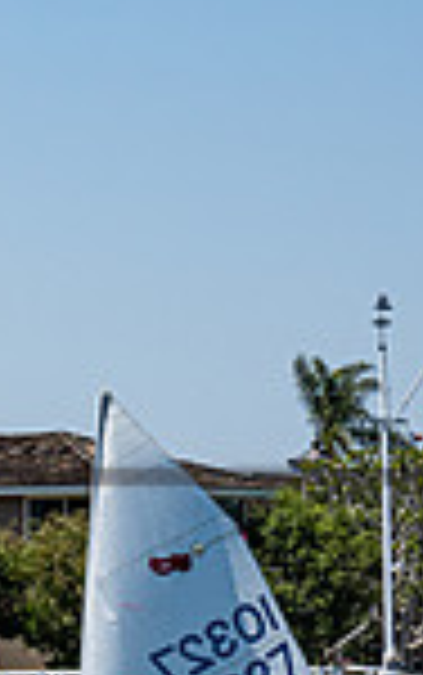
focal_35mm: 413
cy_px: 529
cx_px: -926
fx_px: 7603
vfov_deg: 5.1
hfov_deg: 3.1
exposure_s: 1/320
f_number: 18
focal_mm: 94
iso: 250
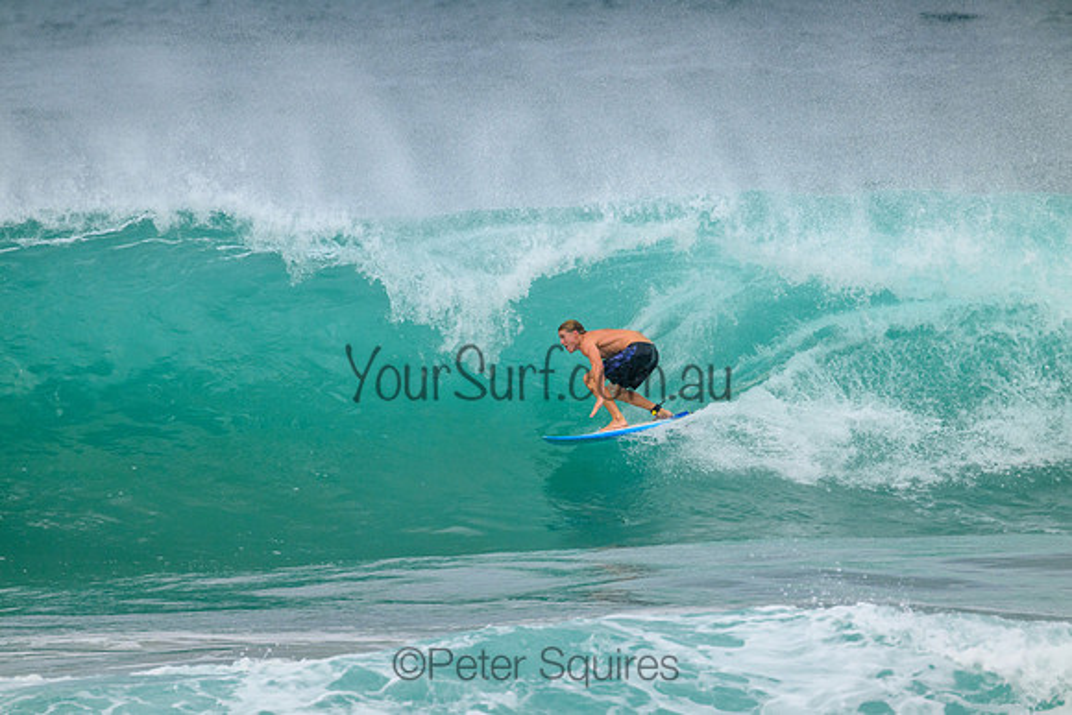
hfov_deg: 2.6
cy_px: 358
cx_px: 536
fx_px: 23827
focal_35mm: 800
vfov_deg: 1.7
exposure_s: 1/2000
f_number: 11
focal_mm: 800
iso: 1100
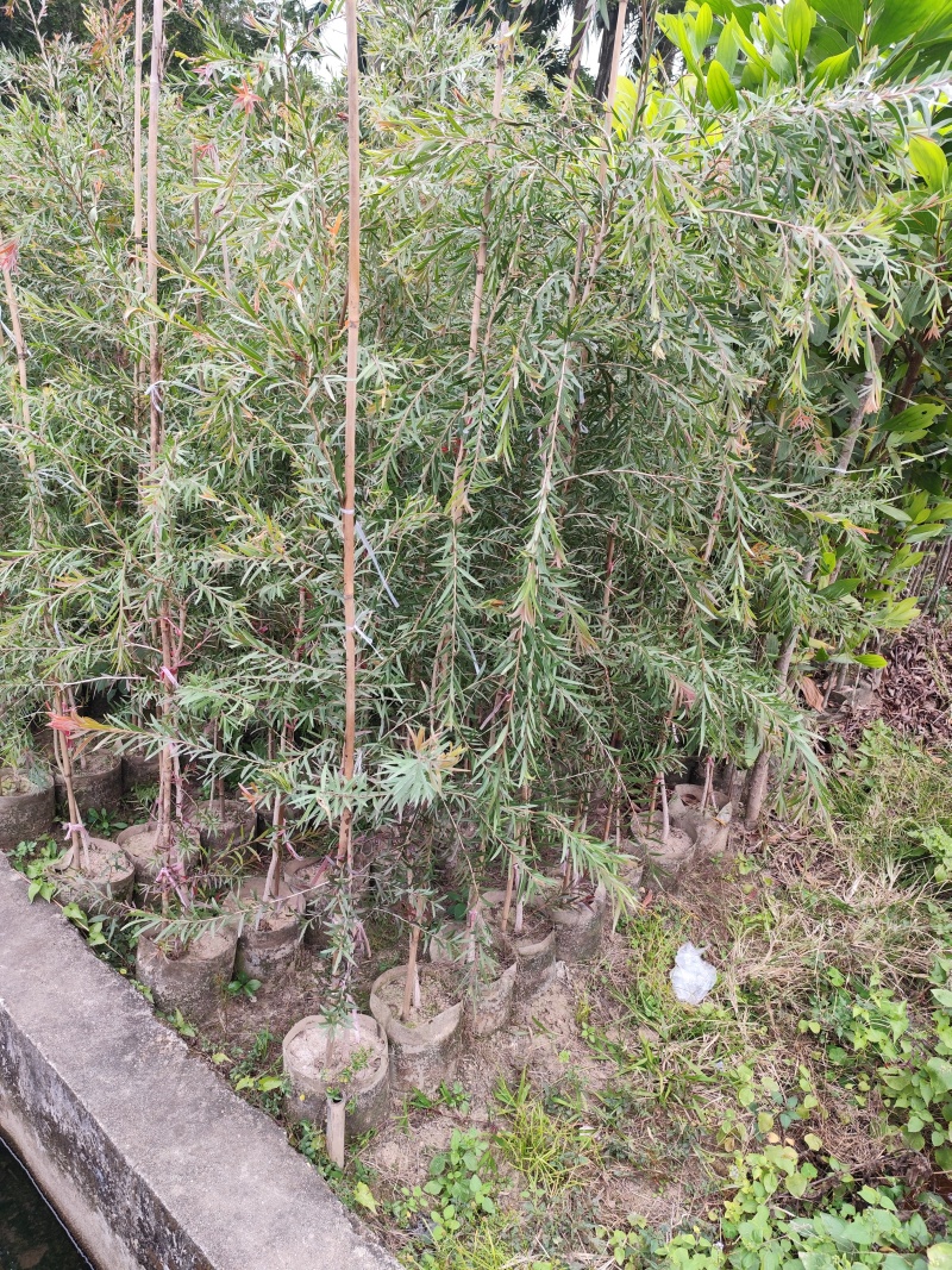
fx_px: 844
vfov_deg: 73.9
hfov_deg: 58.9
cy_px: 635
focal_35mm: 23
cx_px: 476
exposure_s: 1/100
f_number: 1.65
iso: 200
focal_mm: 6.19
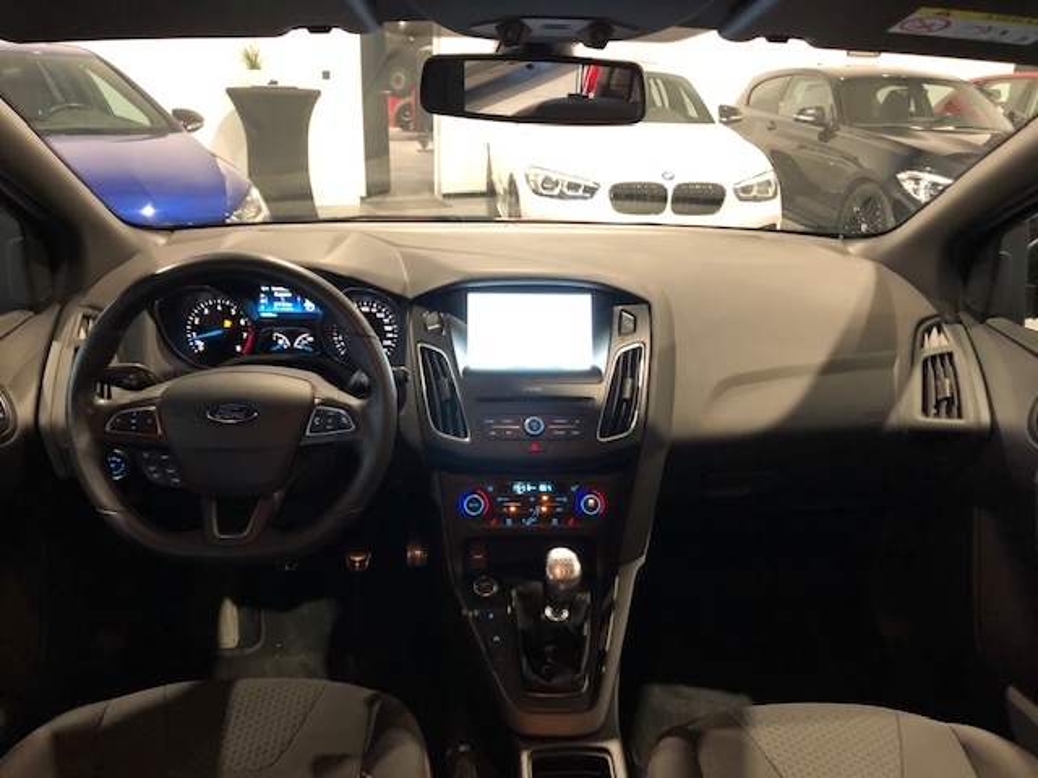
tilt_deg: -21.2
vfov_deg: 49.7
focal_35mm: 28
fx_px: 840
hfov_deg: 63.4
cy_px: 389
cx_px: 519
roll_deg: -1.3
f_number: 1.8
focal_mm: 3.99
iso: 100
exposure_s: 1/9
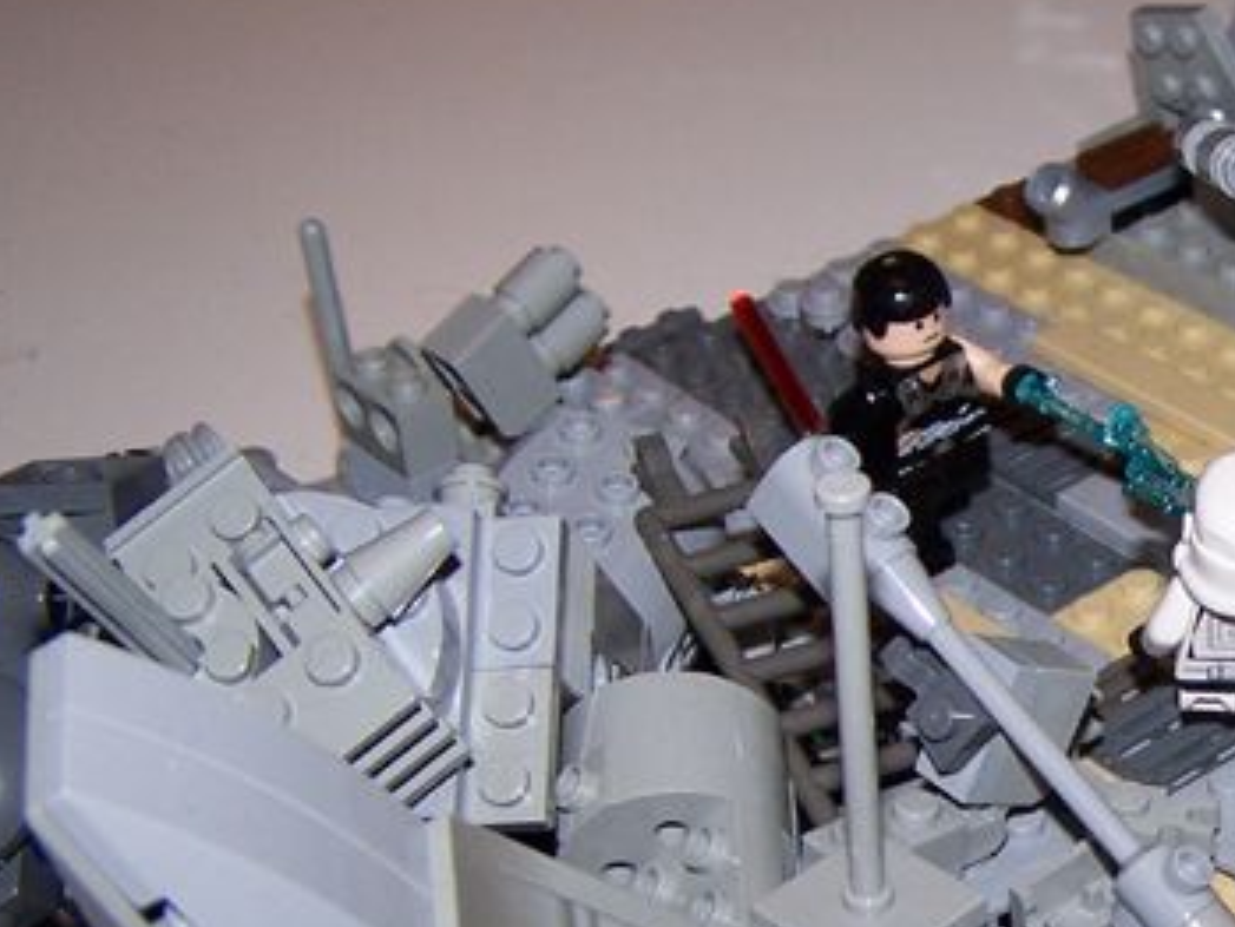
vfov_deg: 16.9
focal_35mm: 87
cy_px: 616
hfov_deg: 21.3
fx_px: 3105
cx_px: 1377
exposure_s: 1/60
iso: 80
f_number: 2.8
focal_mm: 6.3
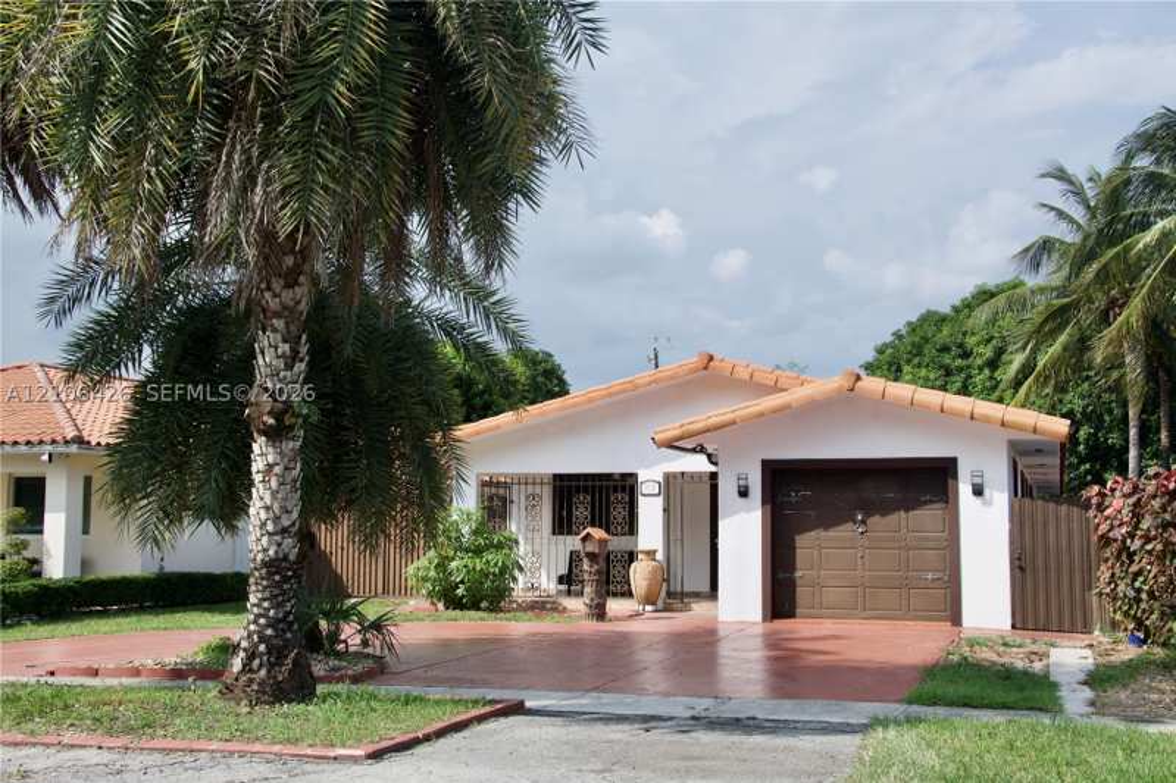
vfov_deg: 33.4
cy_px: 392
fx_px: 1306
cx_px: 588
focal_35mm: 40
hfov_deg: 48.5
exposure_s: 1/250
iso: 100
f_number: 9
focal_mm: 27
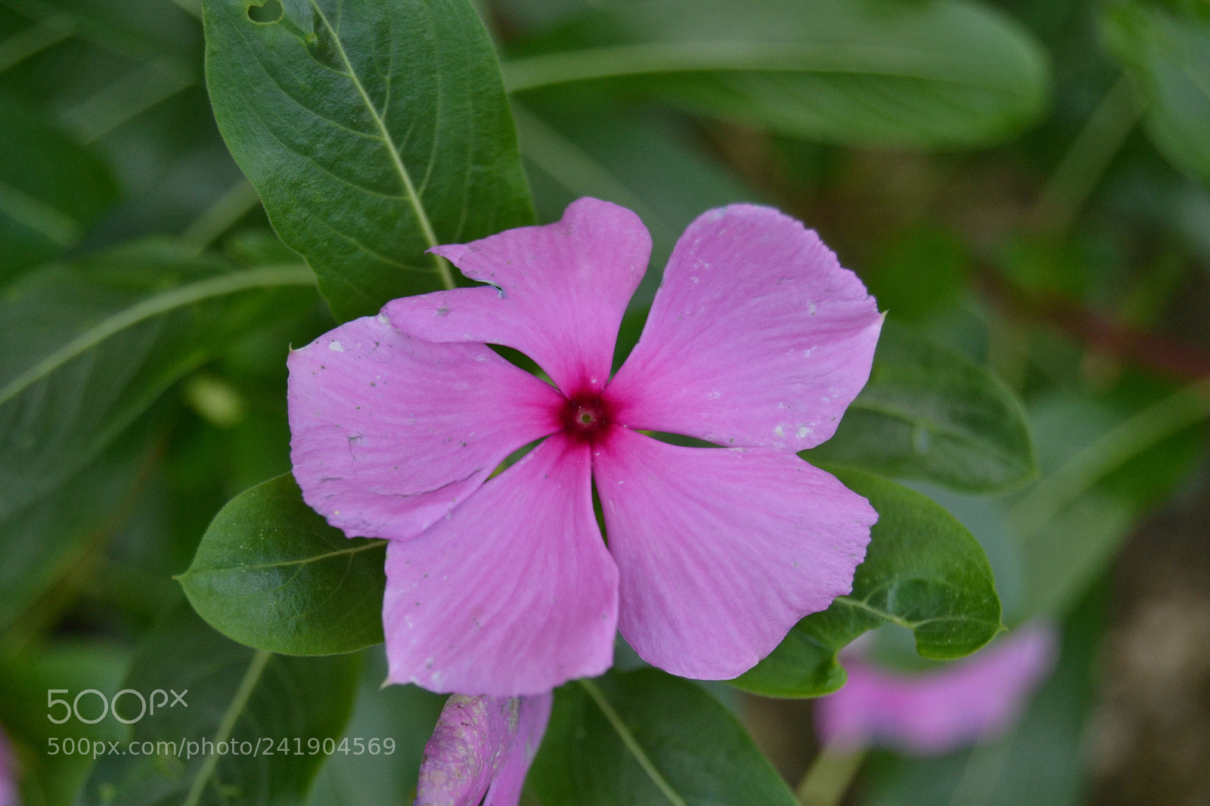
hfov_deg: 24.6
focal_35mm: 82
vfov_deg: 16.5
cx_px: 605
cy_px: 403
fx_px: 2772
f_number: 5.6
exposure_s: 1/160
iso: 640
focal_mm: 55
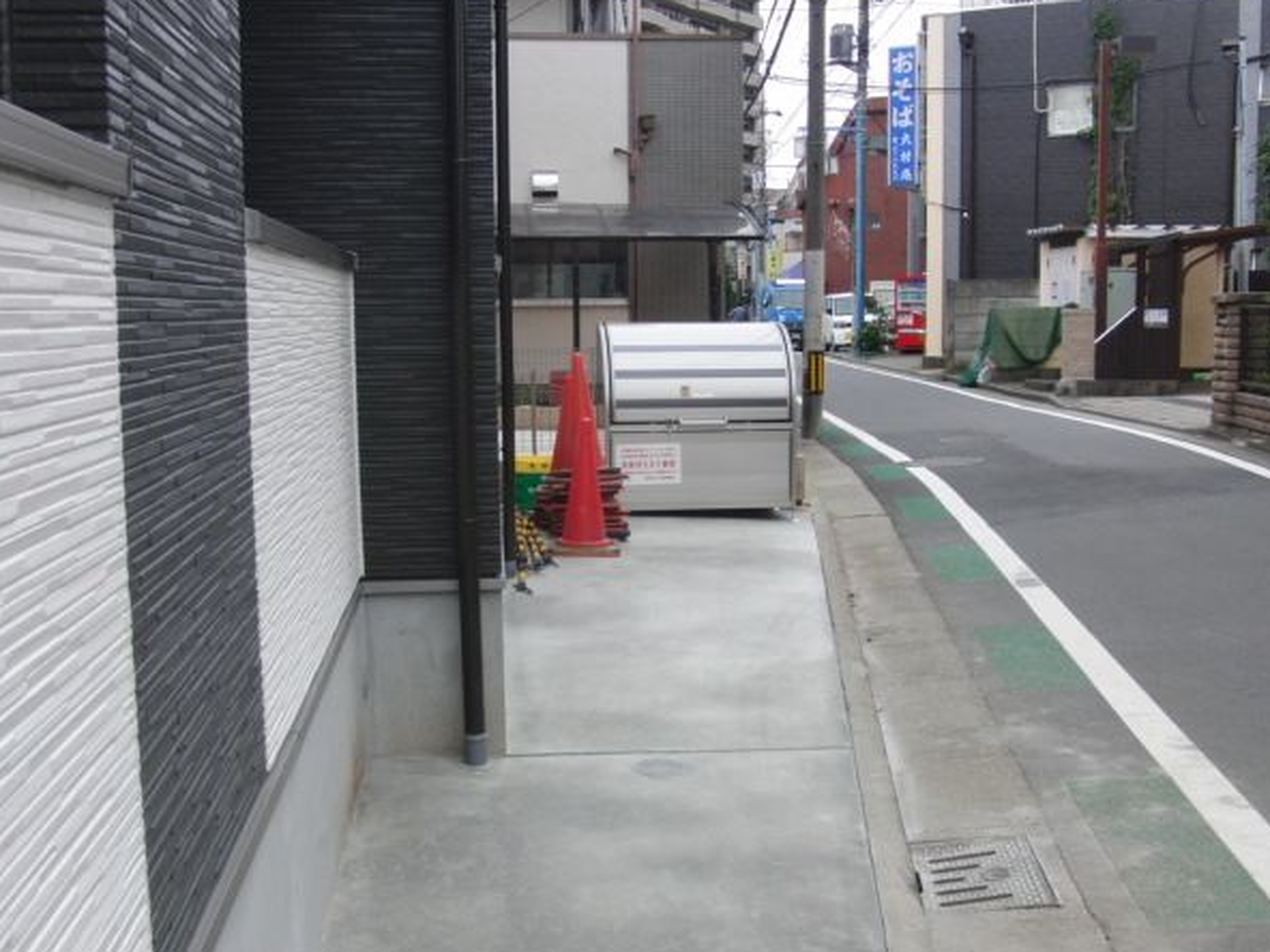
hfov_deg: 46.8
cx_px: 631
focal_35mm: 40
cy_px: 485
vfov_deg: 36.0
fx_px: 1468
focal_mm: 6.42
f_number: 3.6
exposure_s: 1/400
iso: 100
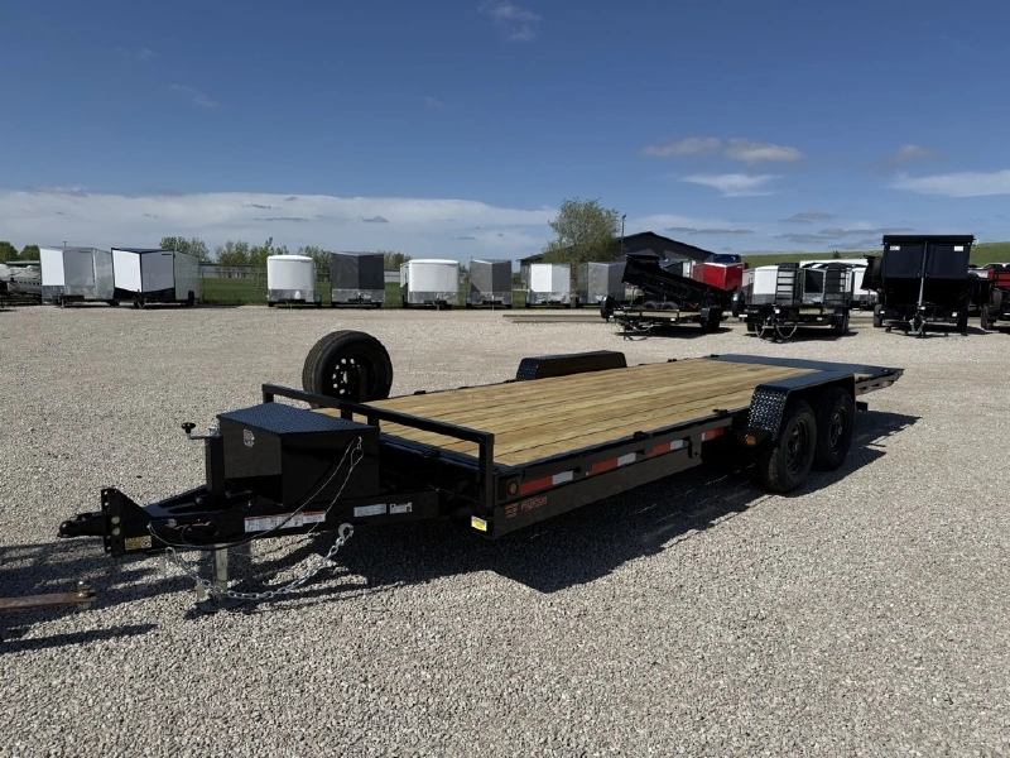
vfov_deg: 56.8
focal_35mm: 24
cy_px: 379
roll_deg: -1.1
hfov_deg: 71.6
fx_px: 700
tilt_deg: -7.3
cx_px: 505
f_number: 1.78
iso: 80
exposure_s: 1/8130
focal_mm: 6.76
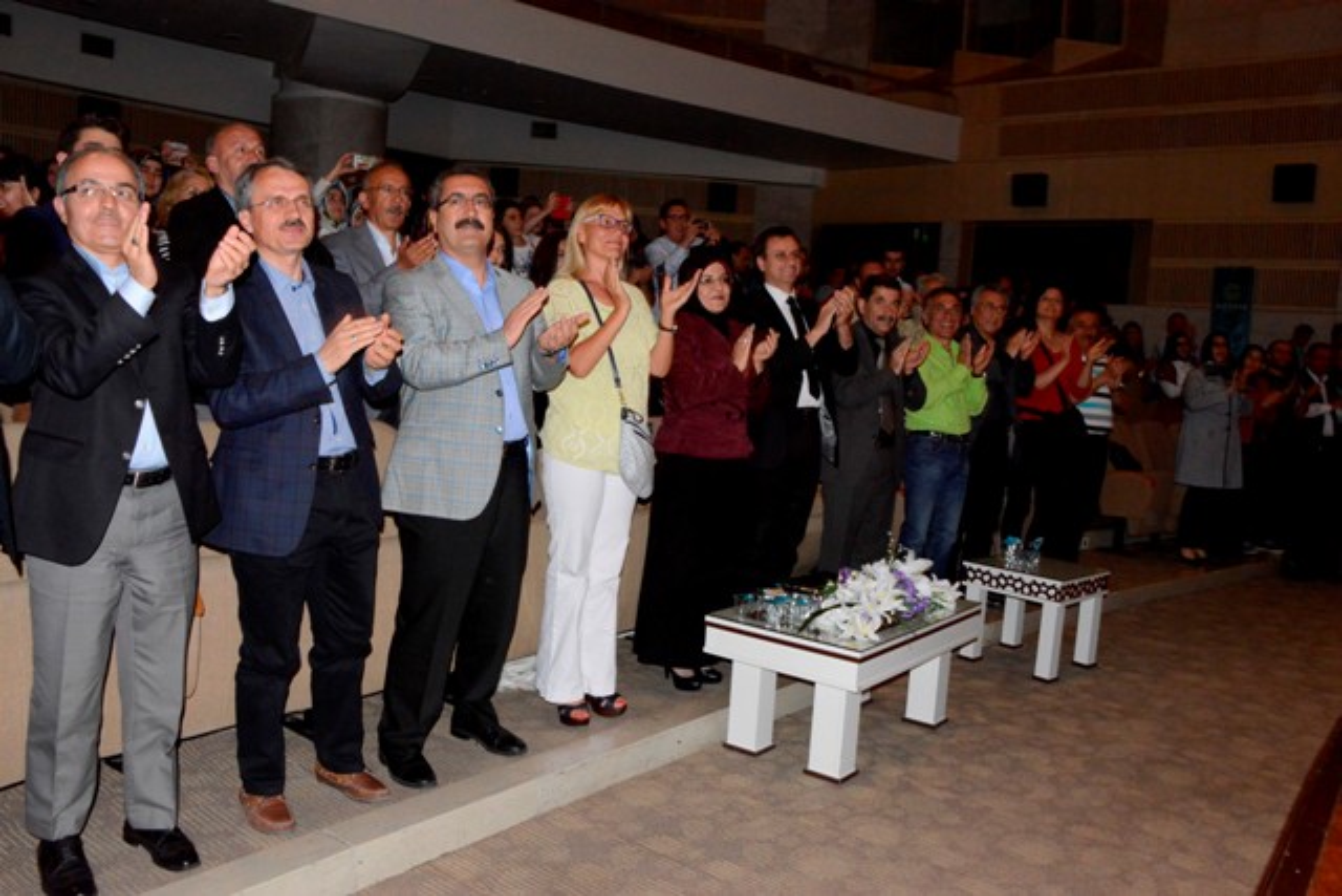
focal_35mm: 28
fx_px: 1044
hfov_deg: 65.5
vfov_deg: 46.4
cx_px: 671
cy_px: 448
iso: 6400
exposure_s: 1/15
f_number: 14
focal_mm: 28
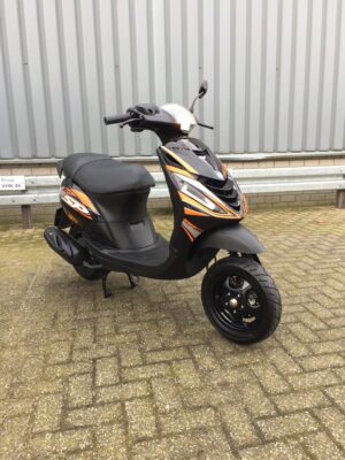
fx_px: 385
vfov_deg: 61.7
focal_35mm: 29
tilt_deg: -11.5
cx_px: 172
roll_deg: +0.5
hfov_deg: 48.2
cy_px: 230
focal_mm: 4.15
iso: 50
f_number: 2.2
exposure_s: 1/100
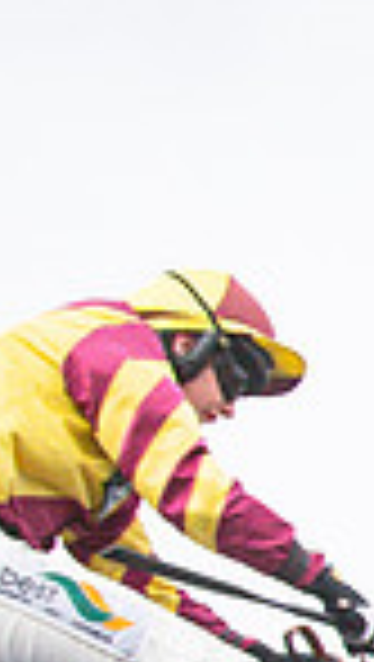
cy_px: 839
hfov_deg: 6.6
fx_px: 2637
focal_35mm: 150
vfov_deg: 13.8
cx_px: 1435
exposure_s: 1/1600
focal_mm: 20
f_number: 6.3
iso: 2000
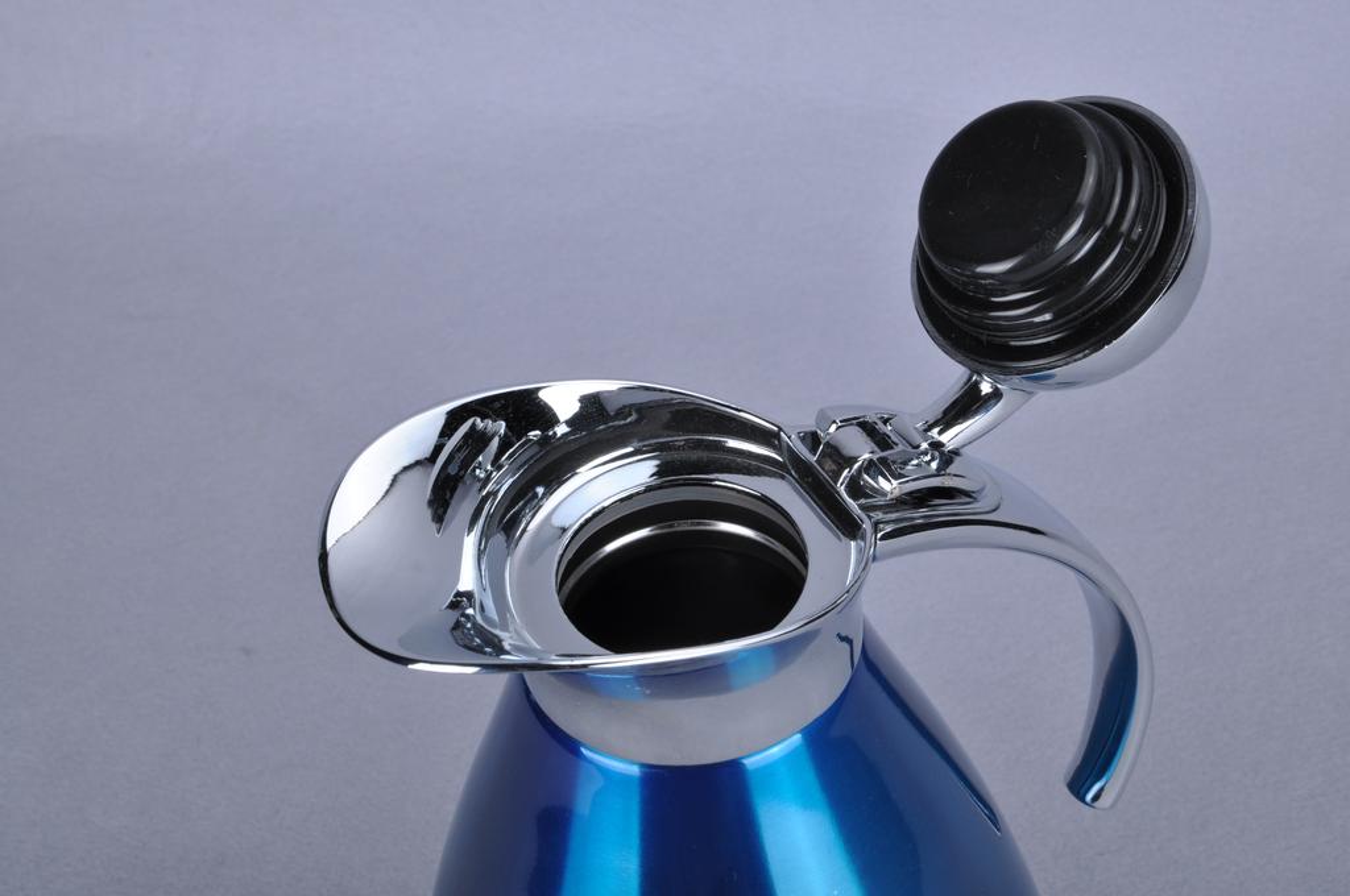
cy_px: 448
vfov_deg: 14.7
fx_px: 3483
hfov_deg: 21.9
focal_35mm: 93
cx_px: 675
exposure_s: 1/160
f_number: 20
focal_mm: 62
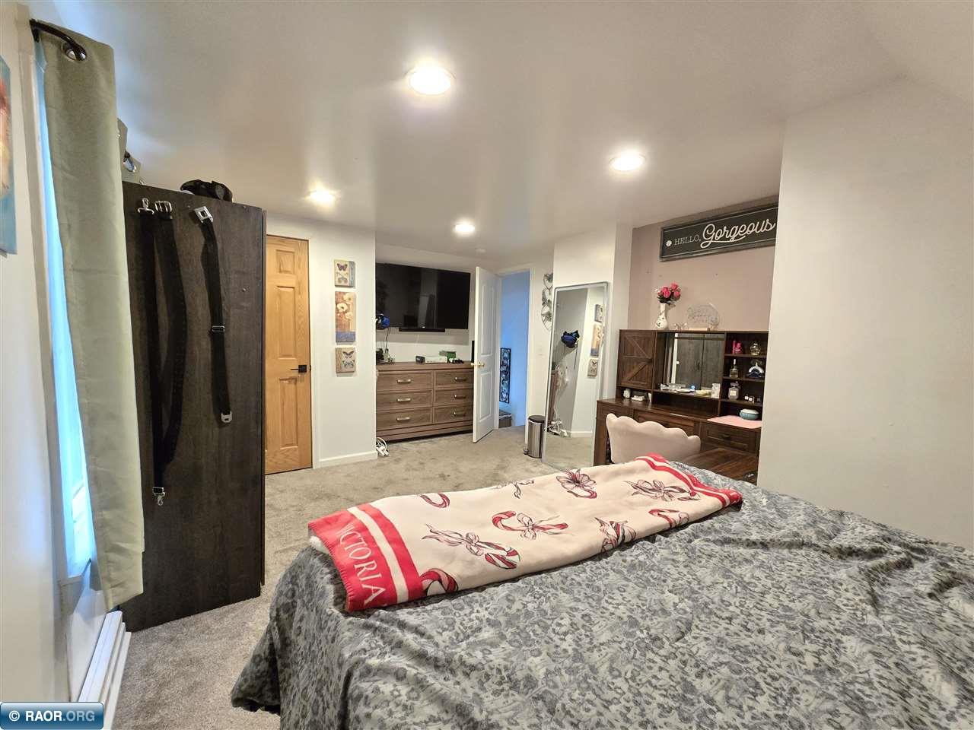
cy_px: 365
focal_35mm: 13
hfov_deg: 106.2
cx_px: 487
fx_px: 366
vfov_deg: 89.9
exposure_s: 1/60
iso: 1000
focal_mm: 2.2
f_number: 2.2
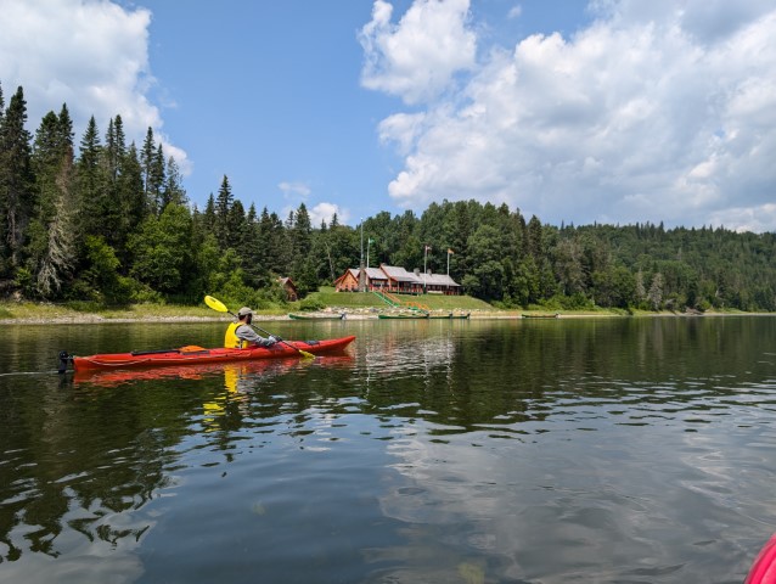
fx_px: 539
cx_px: 388
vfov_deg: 56.9
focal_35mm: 24
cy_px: 292
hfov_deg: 71.5
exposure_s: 1/1185
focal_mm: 6.9
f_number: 1.68
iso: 21
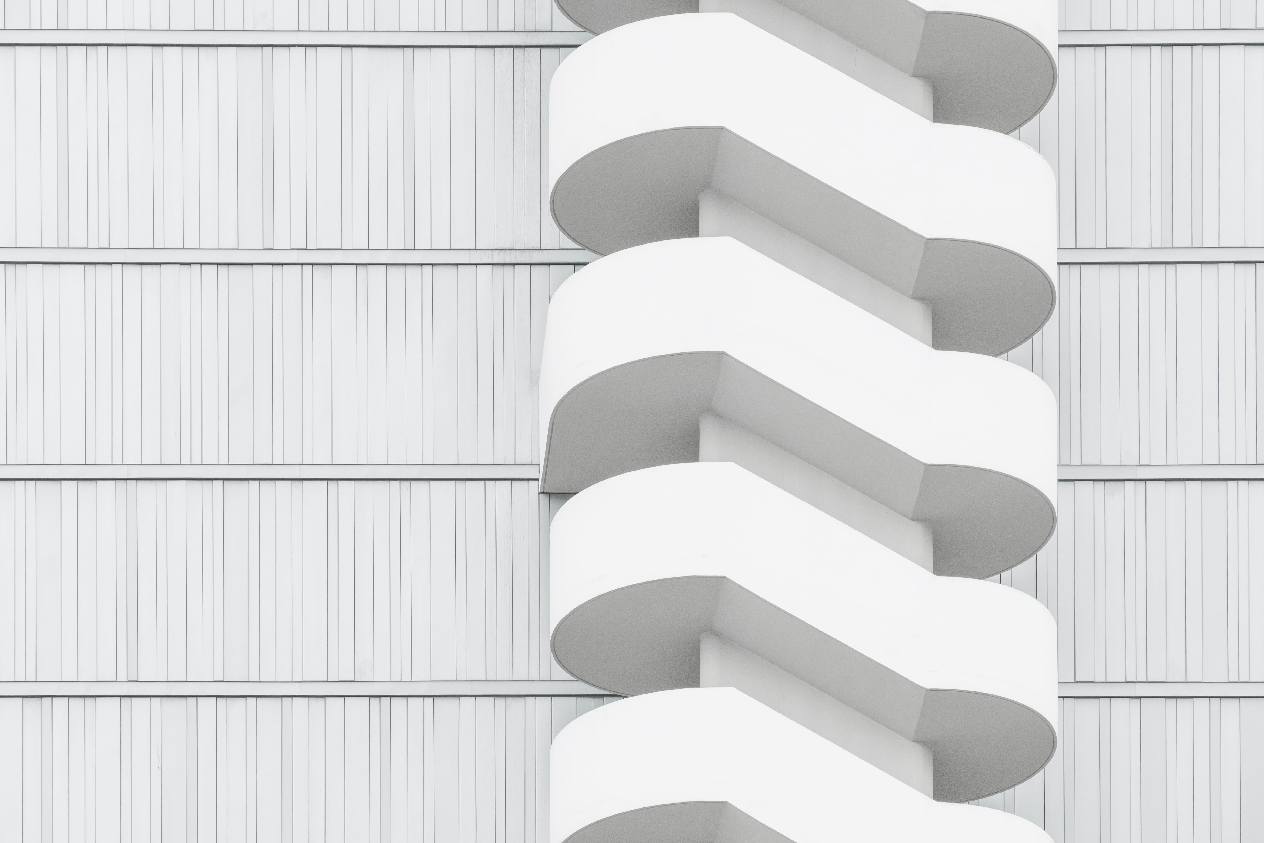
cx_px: 632
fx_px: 7373
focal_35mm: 210
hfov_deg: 9.8
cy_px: 422
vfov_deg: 6.5
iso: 400
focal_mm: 140
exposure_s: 1/480
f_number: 8
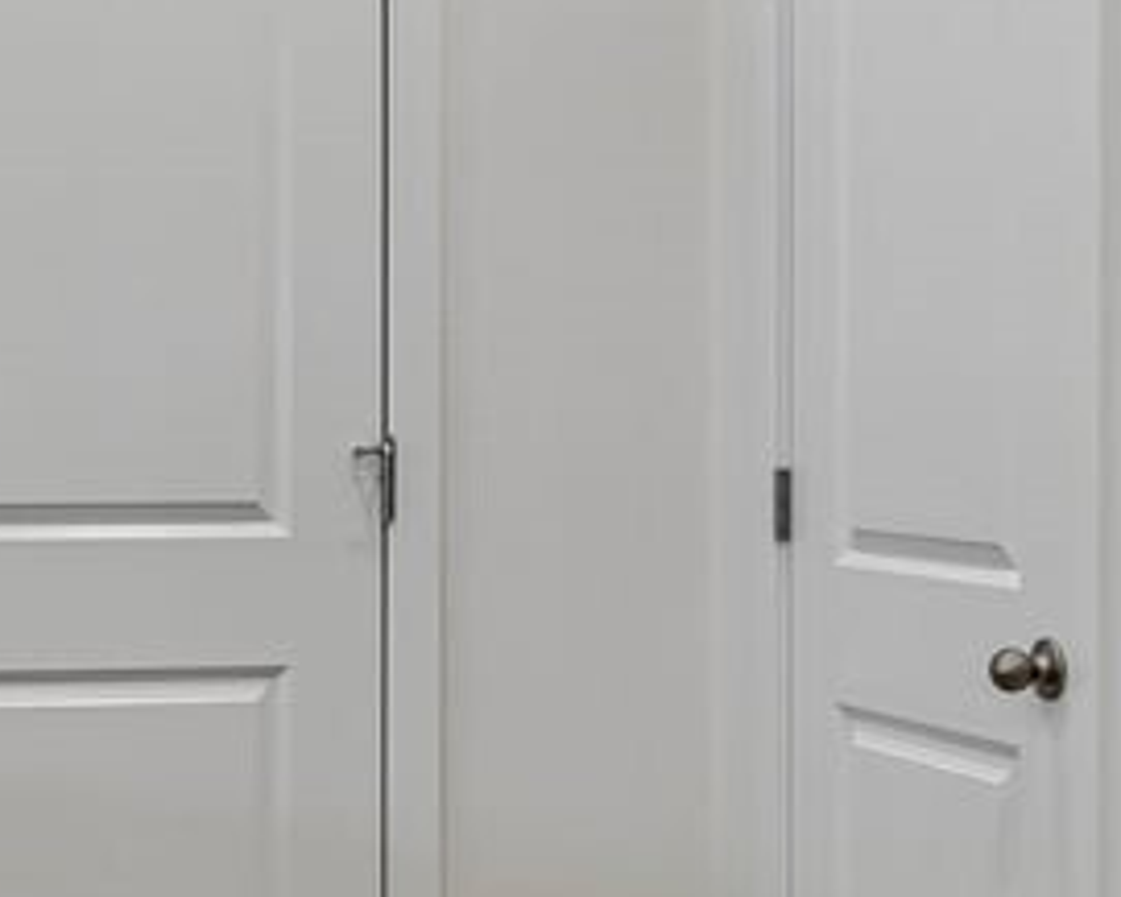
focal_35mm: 83
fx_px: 2755
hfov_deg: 22.6
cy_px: 376
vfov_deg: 18.5
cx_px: 165
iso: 400
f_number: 8
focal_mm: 20
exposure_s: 1/30
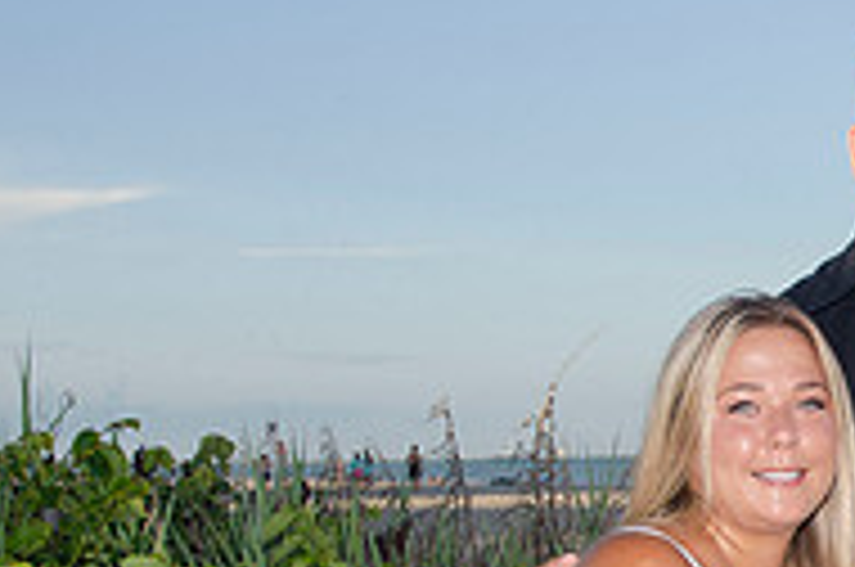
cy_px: 598
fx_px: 2608
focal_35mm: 110
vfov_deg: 12.2
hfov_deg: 17.5
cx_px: 1112
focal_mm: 24
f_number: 5.6
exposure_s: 1/250
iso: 100
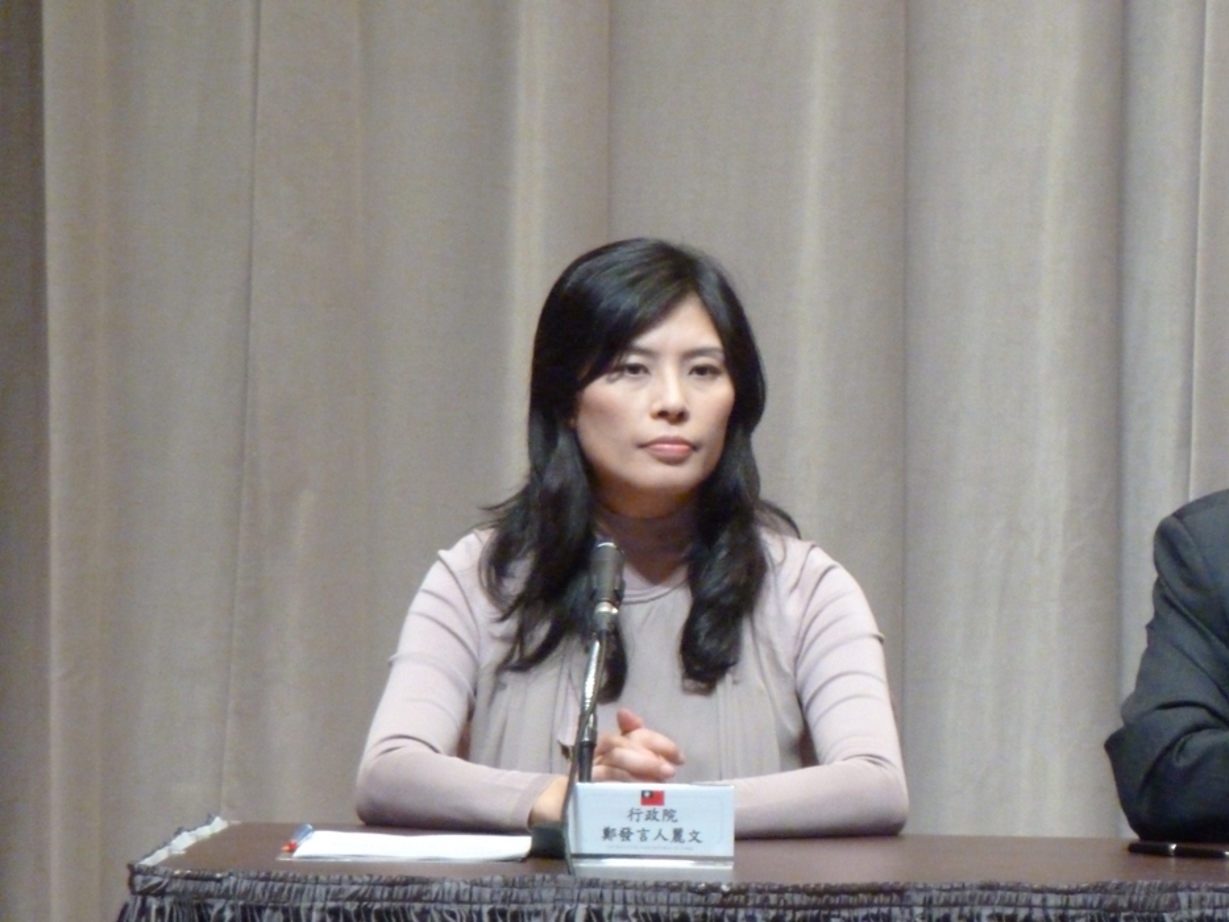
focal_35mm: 399
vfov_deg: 3.7
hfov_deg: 5.0
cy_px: 461
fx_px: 14168
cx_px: 614
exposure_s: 1/60
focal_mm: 49.2
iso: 800
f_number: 4.9
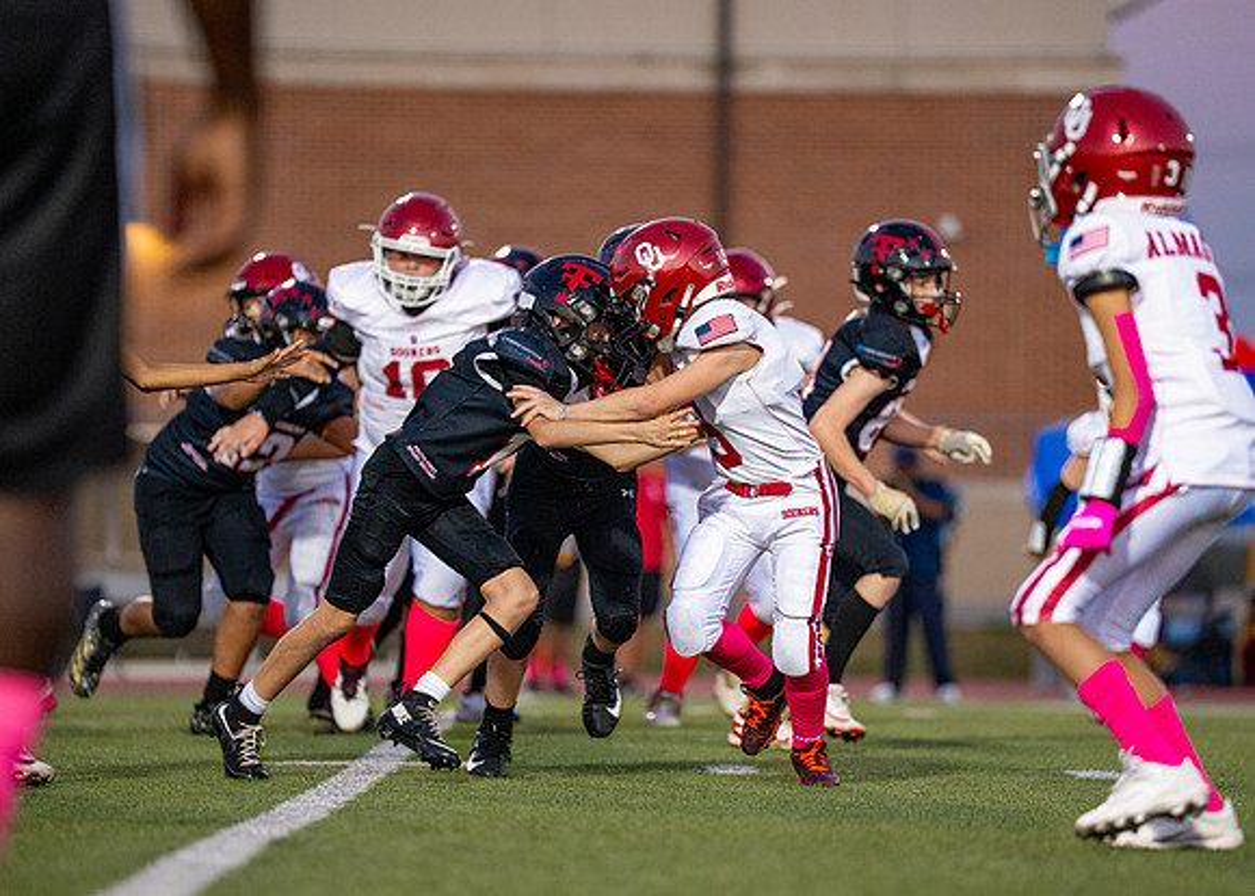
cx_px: 628
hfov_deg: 9.0
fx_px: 8001
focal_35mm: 225
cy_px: 448
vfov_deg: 6.4
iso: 3200
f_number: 2.8
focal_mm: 200
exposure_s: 1/1250
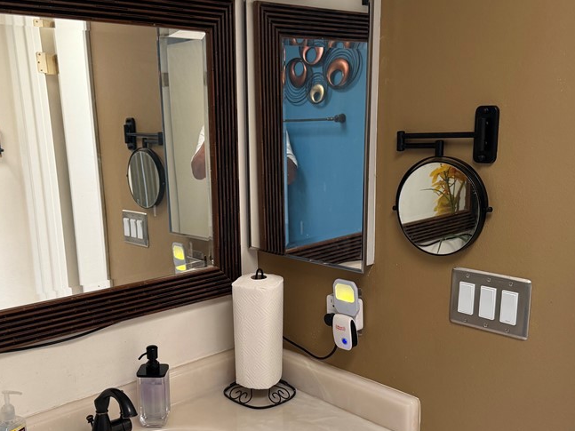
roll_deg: +1.3
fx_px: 631
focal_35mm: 38
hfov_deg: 48.8
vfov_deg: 37.6
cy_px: 256
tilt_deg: -12.6
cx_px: 247
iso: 250
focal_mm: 6.76
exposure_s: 1/60
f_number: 1.78
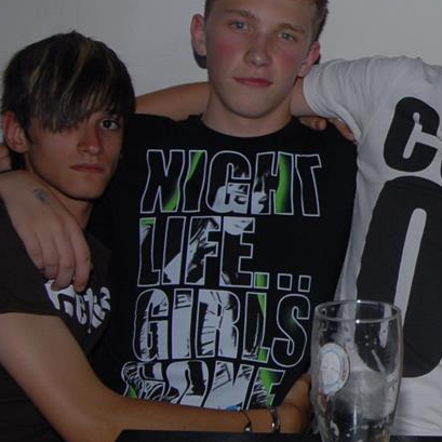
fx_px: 1242
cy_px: 215
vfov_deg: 20.2
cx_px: 593
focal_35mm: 86
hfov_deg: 18.6
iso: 200
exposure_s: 1/13
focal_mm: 24
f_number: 6.3
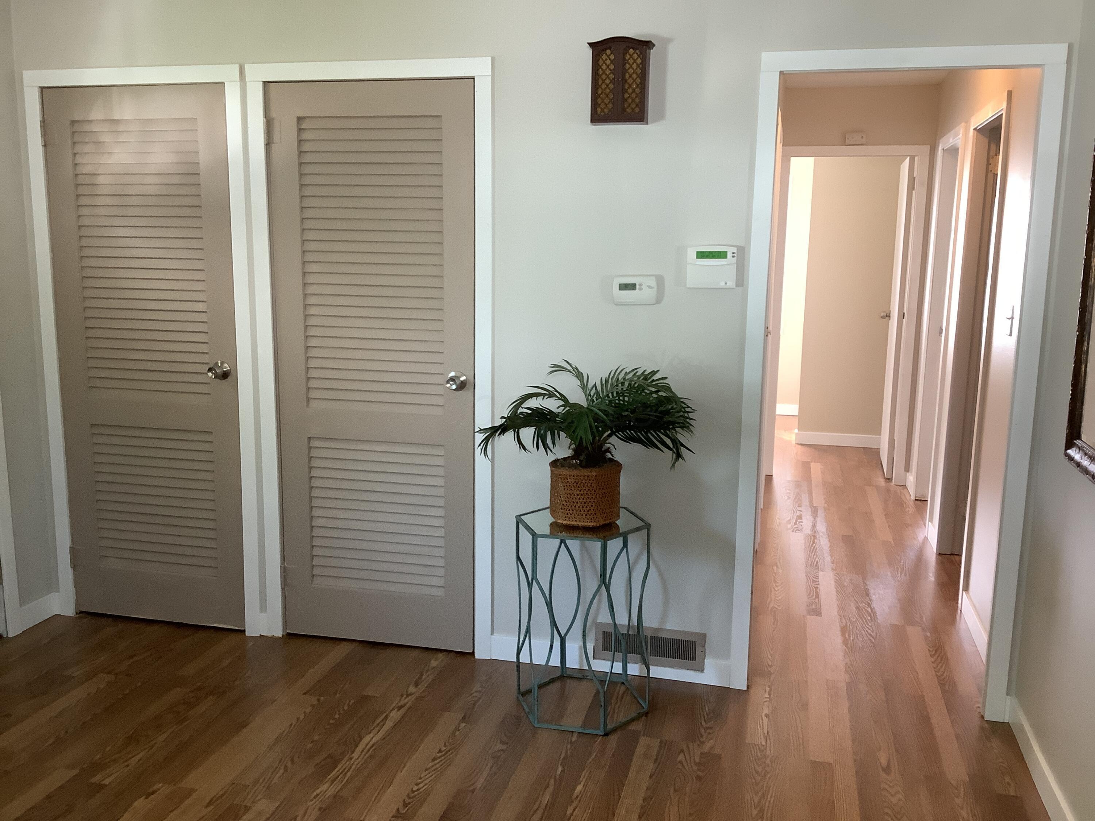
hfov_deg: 58.4
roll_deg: -0.2
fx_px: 981
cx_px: 548
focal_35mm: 31
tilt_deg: -11.7
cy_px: 410
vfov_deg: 45.4
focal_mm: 3.3
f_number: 2.4
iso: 200
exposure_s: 1/60
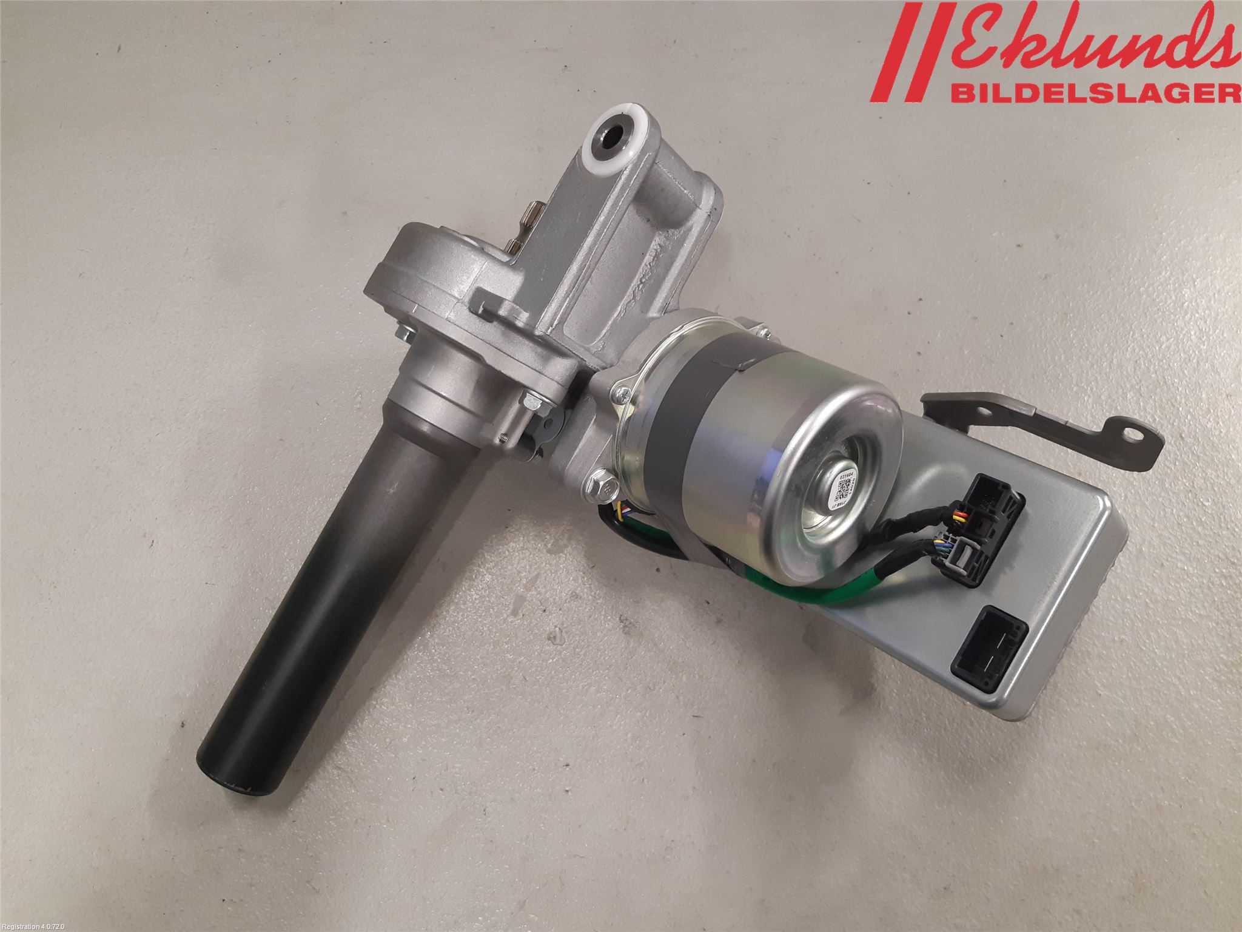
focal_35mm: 26
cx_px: 621
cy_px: 466
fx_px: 933
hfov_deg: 67.3
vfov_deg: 53.1
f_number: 1.7
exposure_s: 1/50
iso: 200
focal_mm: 3.93
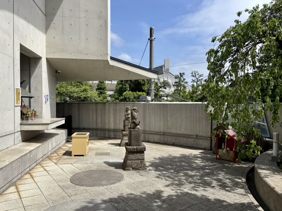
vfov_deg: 51.4
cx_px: 141
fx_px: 220
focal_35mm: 27
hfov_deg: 65.3
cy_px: 107
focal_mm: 5.96
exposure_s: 1/3788
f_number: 1.6
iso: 50
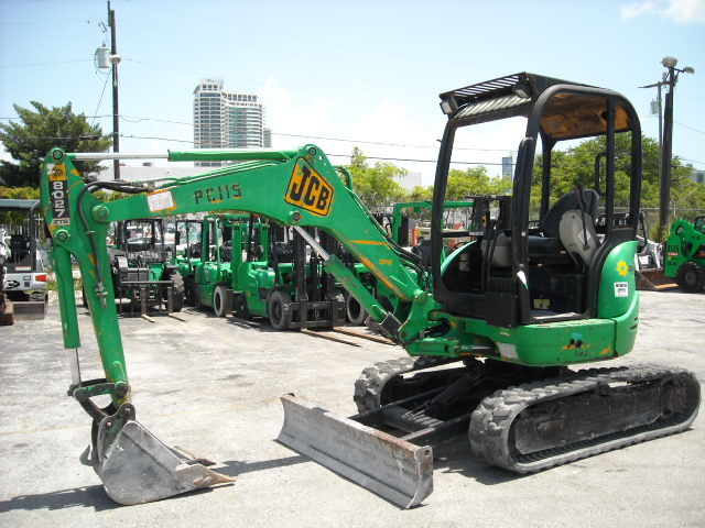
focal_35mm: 35
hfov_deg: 52.6
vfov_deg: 40.7
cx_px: 352
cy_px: 264
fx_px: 713
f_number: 5.6
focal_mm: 5.7
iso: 64
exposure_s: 1/161
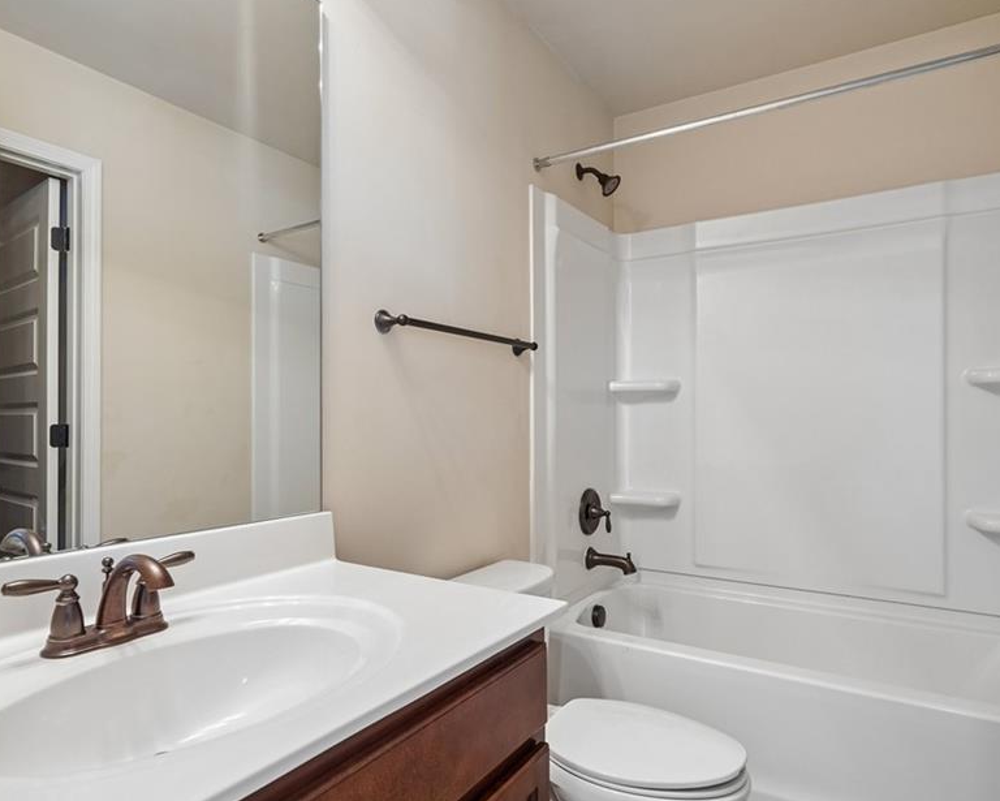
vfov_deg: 68.1
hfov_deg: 80.3
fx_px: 592
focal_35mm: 20
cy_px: 414
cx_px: 487
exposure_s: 1/3.33
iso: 400
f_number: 8
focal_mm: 16
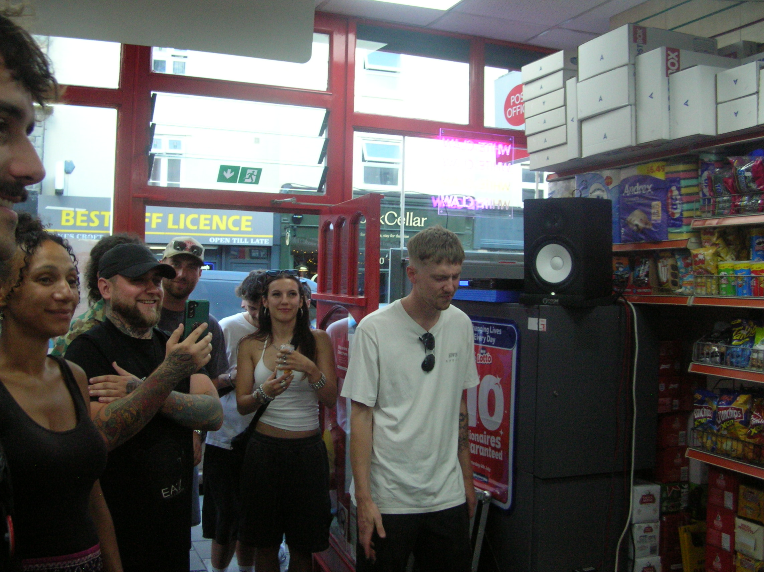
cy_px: 286
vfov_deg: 39.6
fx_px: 794
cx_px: 382
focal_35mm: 36
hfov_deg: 51.4
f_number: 2.7
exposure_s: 1/77.4
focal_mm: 6
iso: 170
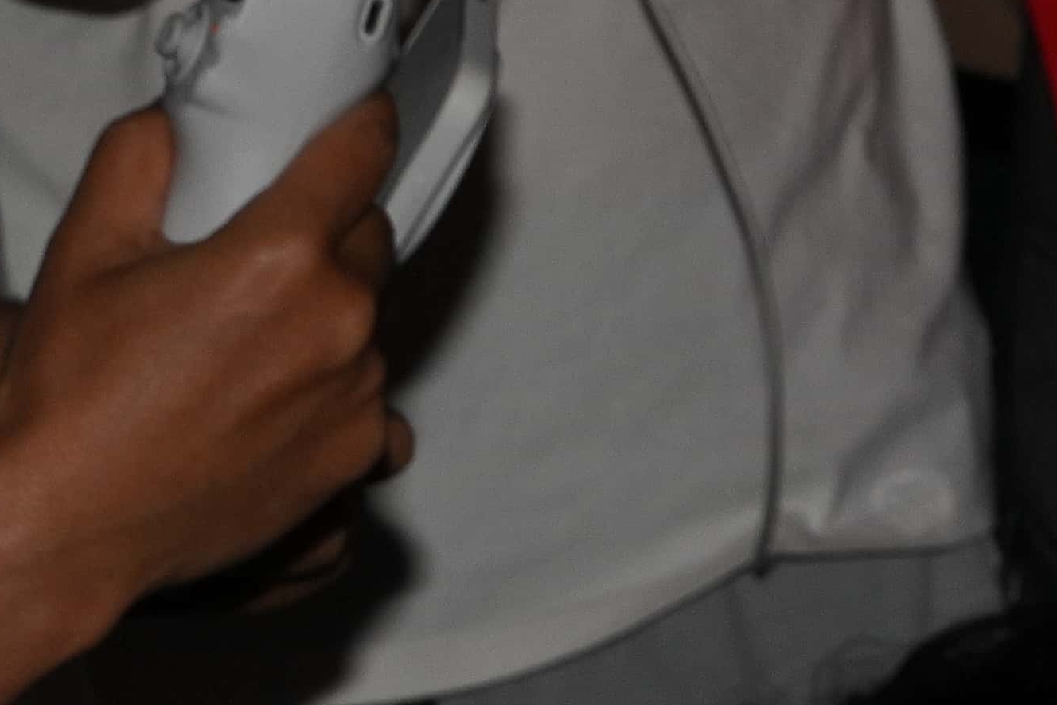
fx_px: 9309
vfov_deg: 4.2
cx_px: 2603
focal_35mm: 317
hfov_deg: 6.2
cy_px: -1396
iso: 400
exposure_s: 1/250
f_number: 9
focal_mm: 51
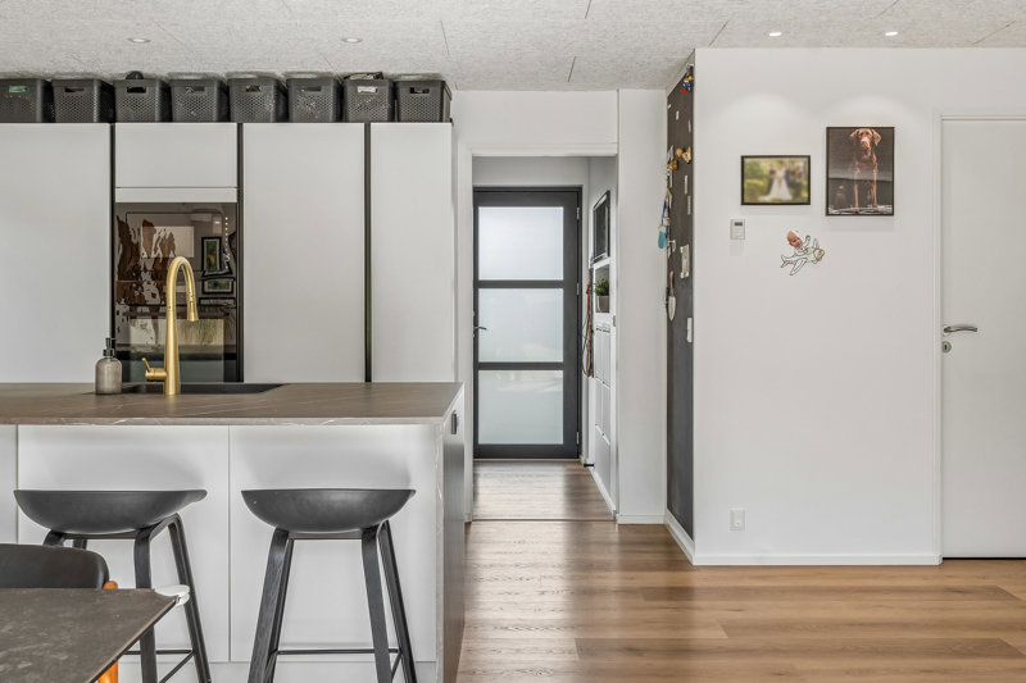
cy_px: 342
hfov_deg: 55.8
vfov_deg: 38.9
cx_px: 513
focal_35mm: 34
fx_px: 969
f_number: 8
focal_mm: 23
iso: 200
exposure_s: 1/50
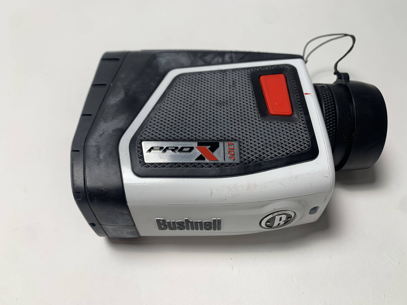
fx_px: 306
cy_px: 152
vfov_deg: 53.1
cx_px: 204
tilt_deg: -53.5
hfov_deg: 67.3
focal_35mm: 26
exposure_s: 1/188
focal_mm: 4.25
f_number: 1.8
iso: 25
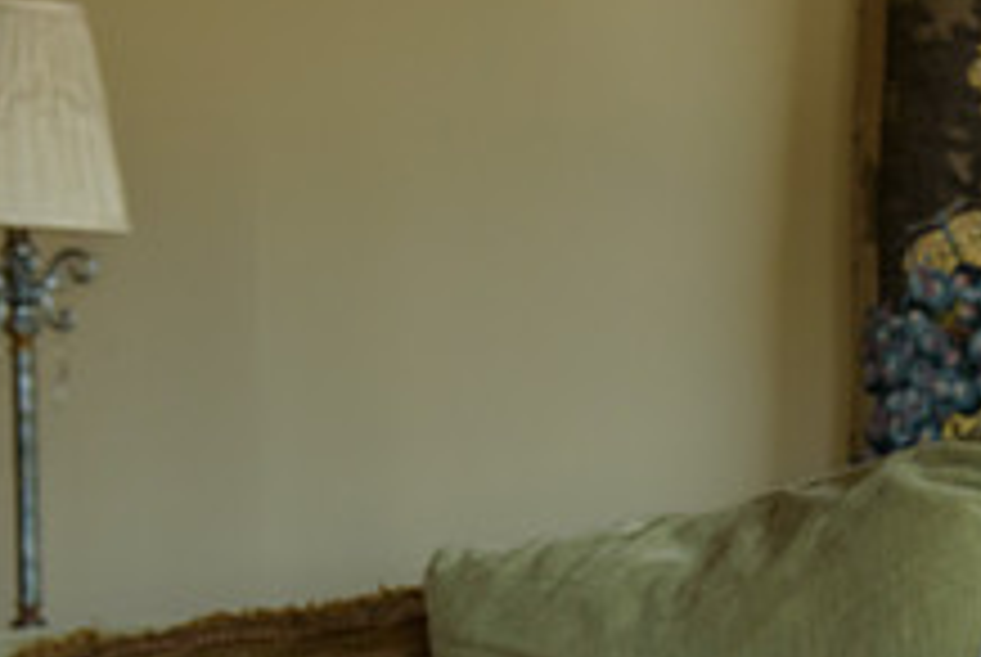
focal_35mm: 117
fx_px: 3193
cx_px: 1107
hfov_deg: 16.9
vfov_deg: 11.7
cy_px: 592
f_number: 3.2
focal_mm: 44
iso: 800
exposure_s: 1/125
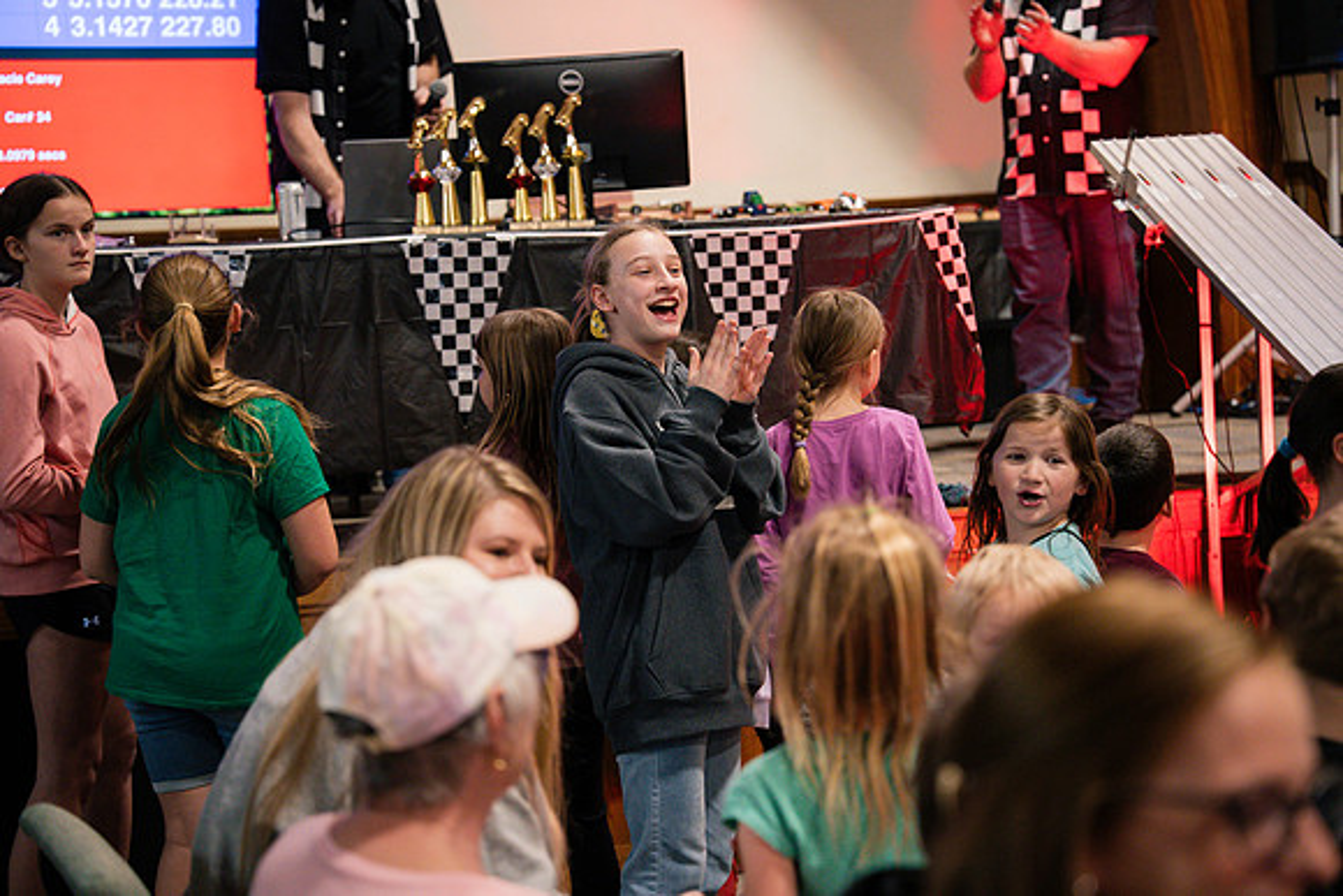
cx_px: 672
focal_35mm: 70
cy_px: 448
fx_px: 2612
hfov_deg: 28.8
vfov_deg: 19.5
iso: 2500
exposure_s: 1/320
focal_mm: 70
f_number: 2.8
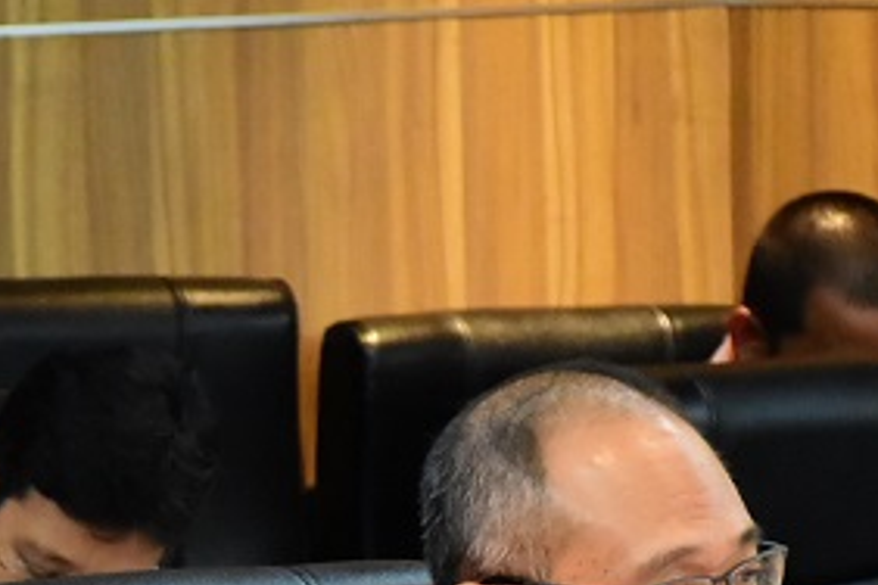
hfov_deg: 5.7
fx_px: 8745
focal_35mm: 359
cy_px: 856
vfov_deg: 3.8
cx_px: 28
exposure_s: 1/100
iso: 5000
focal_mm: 75
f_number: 5
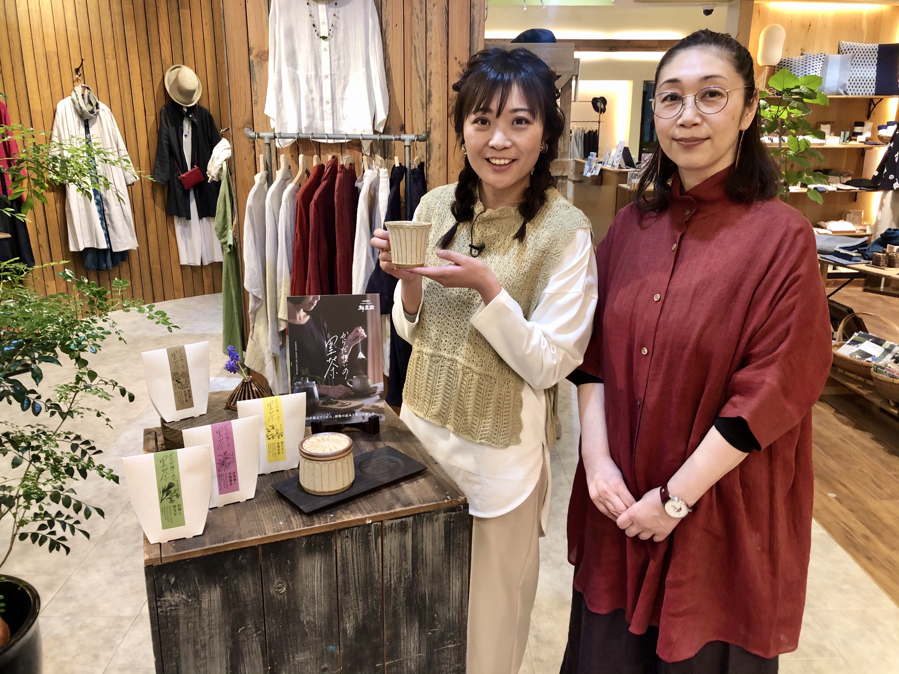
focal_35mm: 28
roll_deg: -0.6
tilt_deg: -15.2
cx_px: 450
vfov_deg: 49.7
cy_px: 337
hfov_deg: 63.4
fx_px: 727
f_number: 1.8
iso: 50
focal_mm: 3.99
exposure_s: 1/17
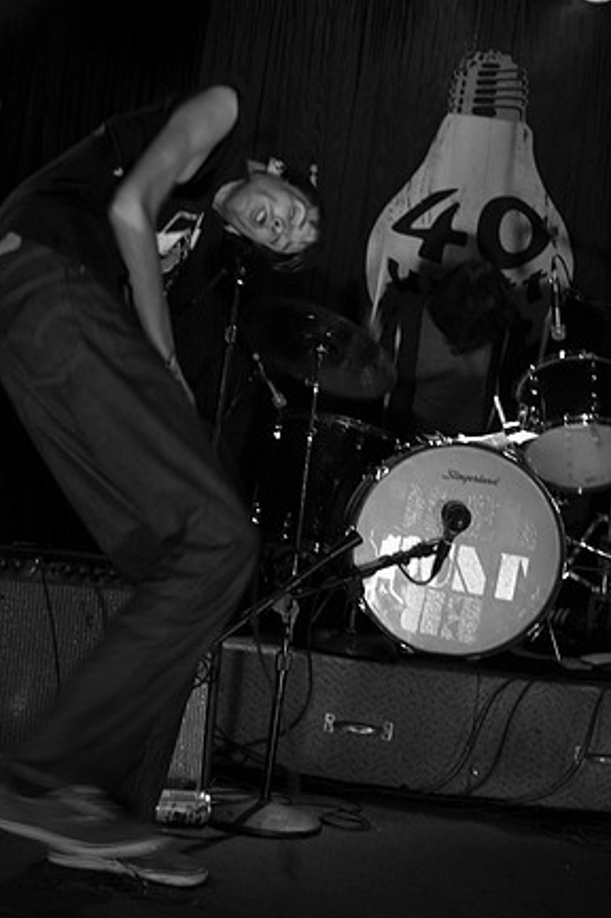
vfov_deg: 36.6
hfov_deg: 24.8
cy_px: 475
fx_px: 1390
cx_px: 304
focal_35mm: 55
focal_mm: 35
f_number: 2.8
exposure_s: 1/25
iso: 1600
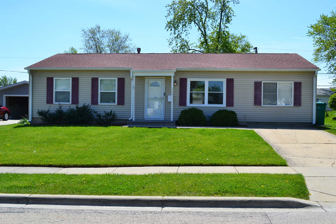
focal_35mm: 36
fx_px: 336
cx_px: 168
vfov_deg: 36.9
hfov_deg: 53.1
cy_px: 112
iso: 400
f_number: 11
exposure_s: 1/400
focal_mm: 24
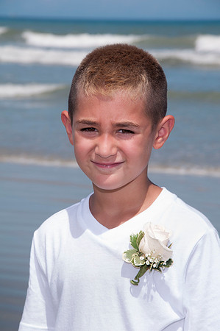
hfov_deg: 8.7
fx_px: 1447
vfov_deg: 13.1
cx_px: 110
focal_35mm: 158
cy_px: 166
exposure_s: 1/250
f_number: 11
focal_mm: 105
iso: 100
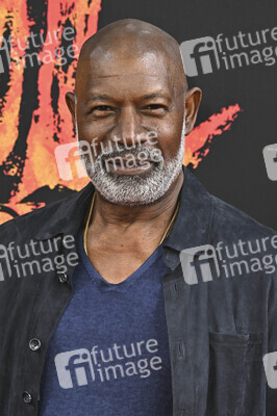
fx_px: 960
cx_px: 138
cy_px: 208
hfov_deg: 16.4
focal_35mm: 83
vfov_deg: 24.5
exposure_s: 1/320
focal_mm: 83
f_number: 6.3
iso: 1000
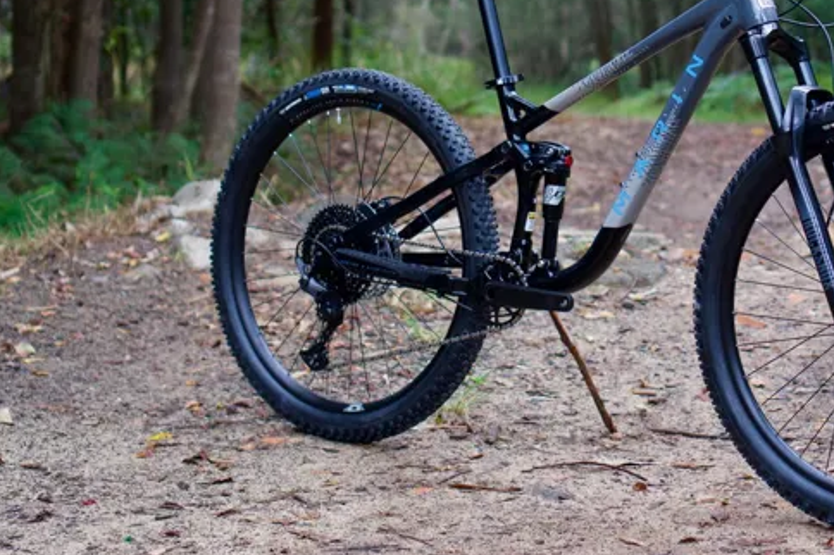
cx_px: 641
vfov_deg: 15.7
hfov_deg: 23.2
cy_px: 199
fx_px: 2010
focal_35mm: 87
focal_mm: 35
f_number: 2.2
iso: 160
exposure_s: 1/160
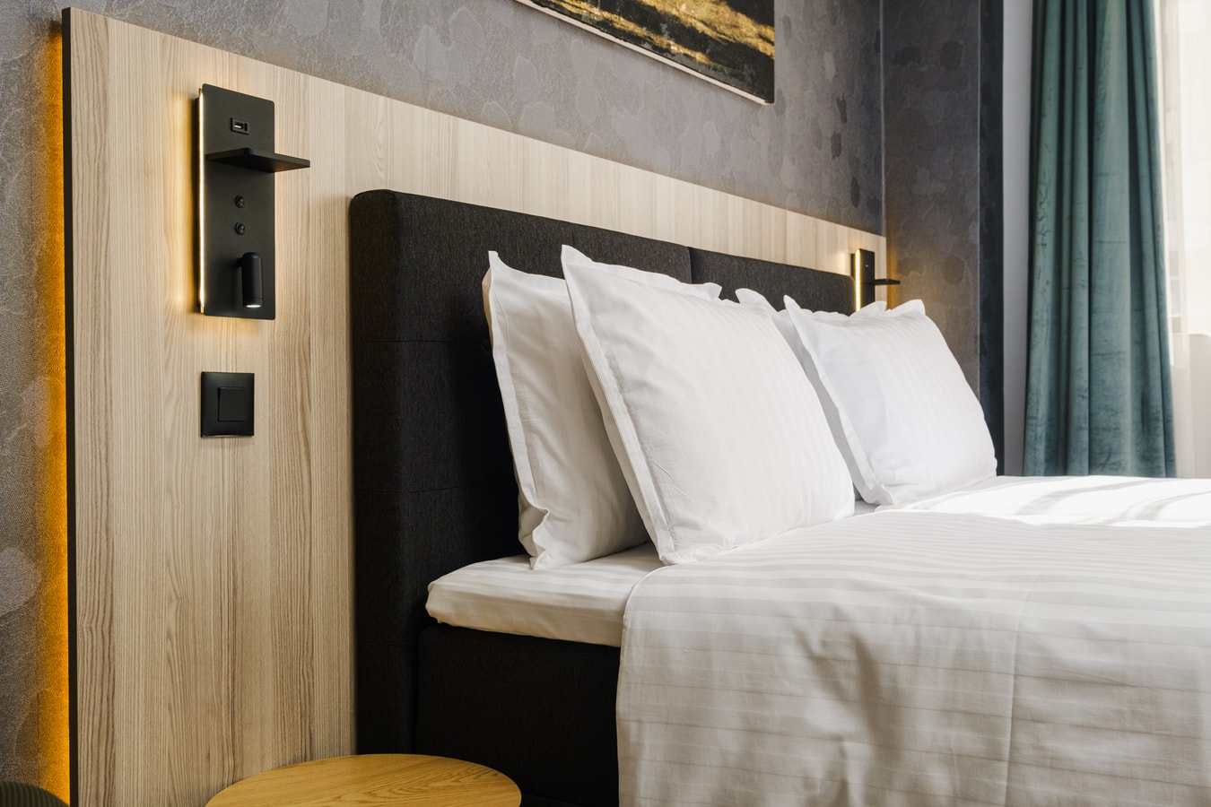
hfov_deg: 53.1
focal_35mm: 36
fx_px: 1211
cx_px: 606
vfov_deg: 36.9
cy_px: 404
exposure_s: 1/125
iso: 320
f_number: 6.4
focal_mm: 24
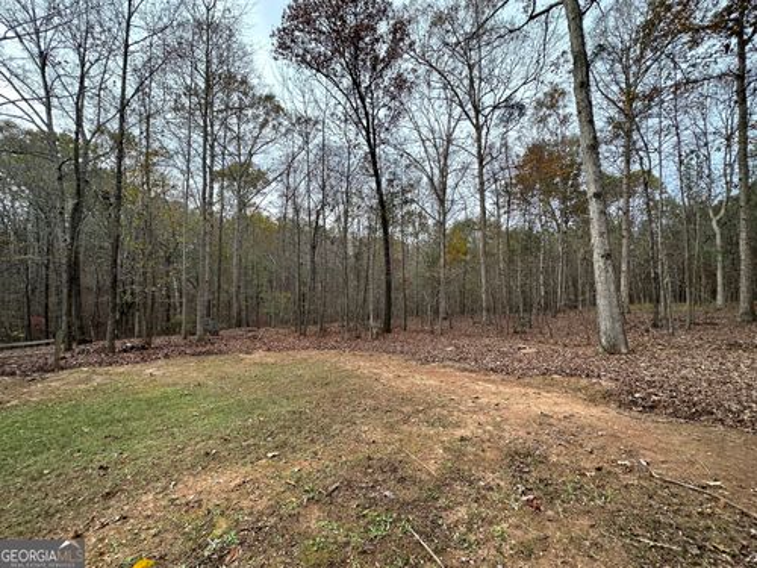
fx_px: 306
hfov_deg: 102.1
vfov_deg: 85.7
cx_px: 378
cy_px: 284
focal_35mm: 14
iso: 40
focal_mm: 2.22
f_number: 2.2
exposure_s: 1/222
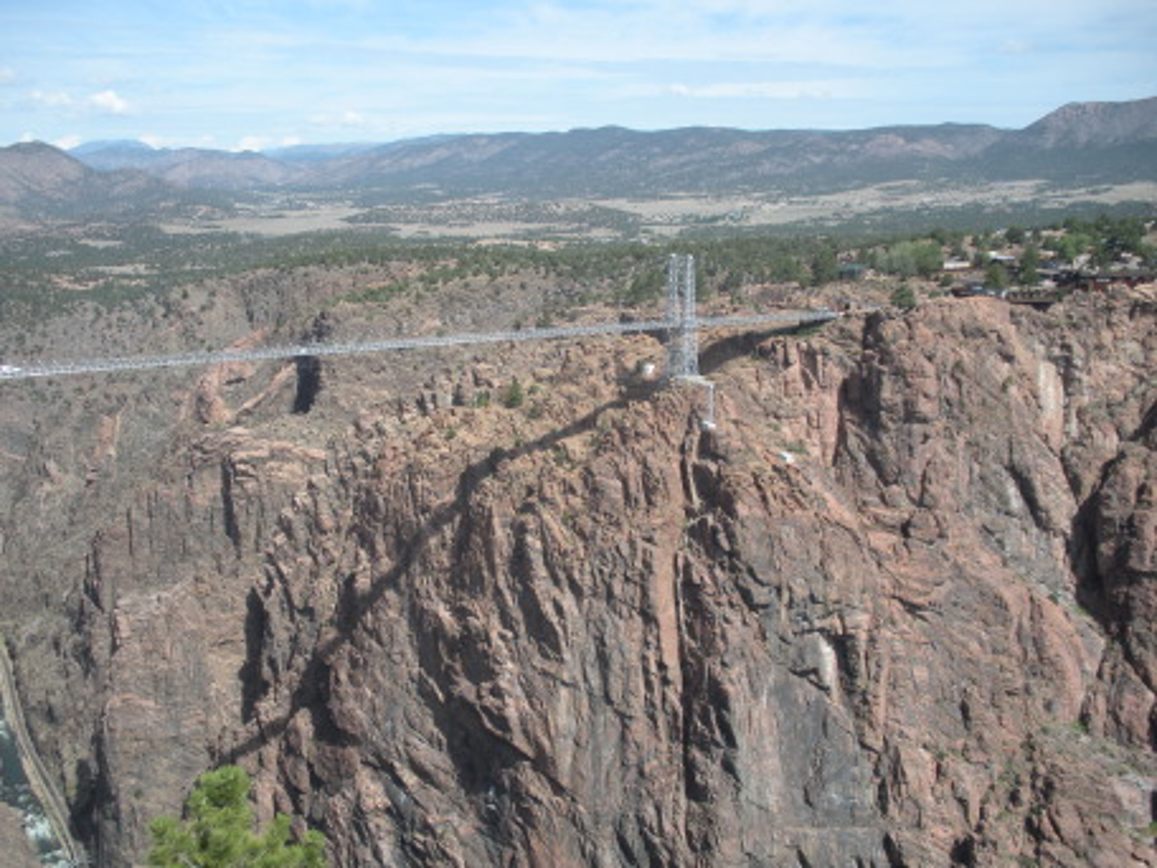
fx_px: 1203
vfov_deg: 39.7
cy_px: 434
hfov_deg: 51.4
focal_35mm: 36
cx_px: 578
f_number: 3.5
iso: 64
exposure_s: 1/450
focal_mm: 6.3
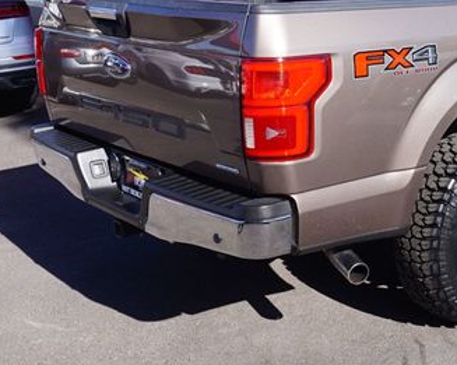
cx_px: 429
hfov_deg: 30.8
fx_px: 783
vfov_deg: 26.0
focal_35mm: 58
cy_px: 106
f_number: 10
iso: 100
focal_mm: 21
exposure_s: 1/80
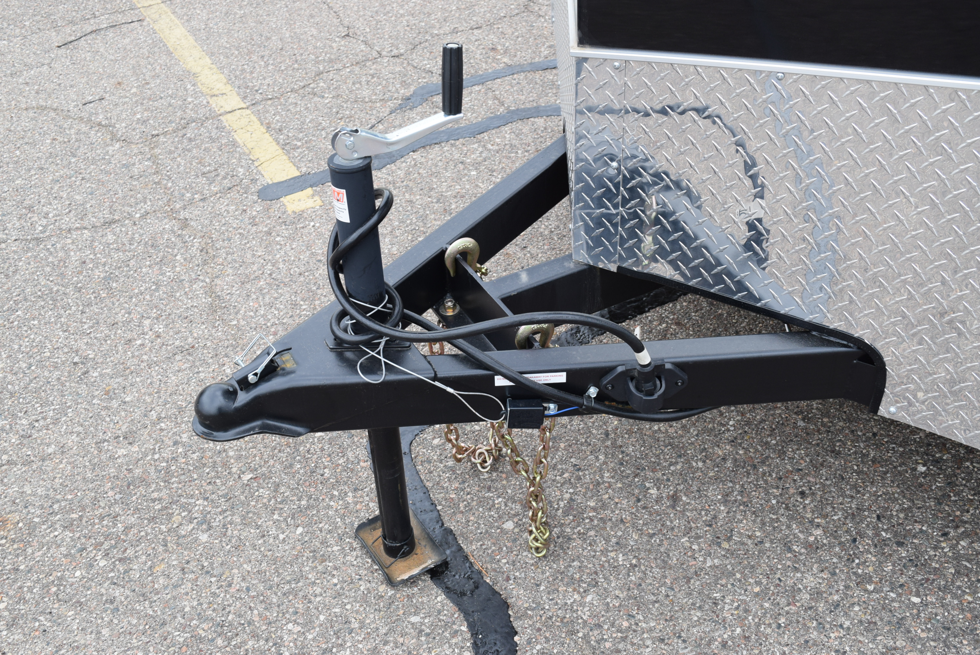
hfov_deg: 51.2
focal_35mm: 38
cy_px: 328
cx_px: 490
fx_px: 1022
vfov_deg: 35.6
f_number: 7.1
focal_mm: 25
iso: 400
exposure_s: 1/200
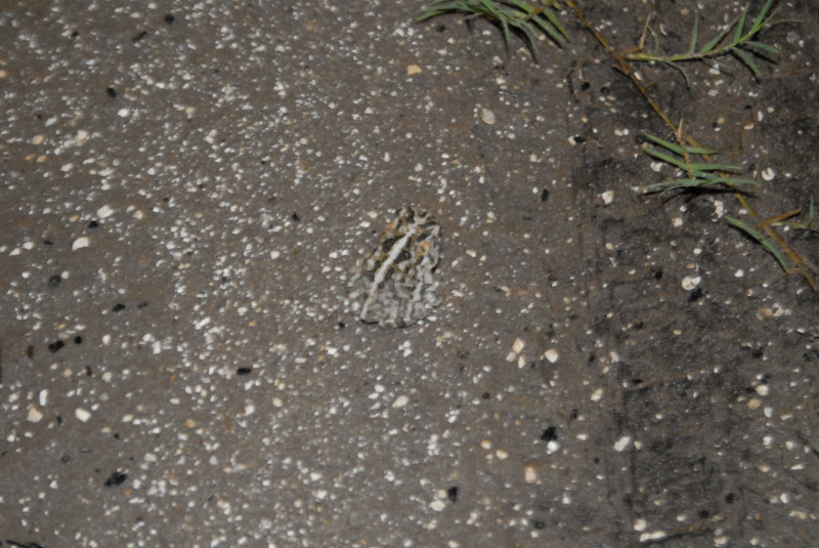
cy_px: 274
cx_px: 410
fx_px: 1879
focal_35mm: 82
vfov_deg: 16.6
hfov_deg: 24.6
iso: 1100
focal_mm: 55
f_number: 2.8
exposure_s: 1/80
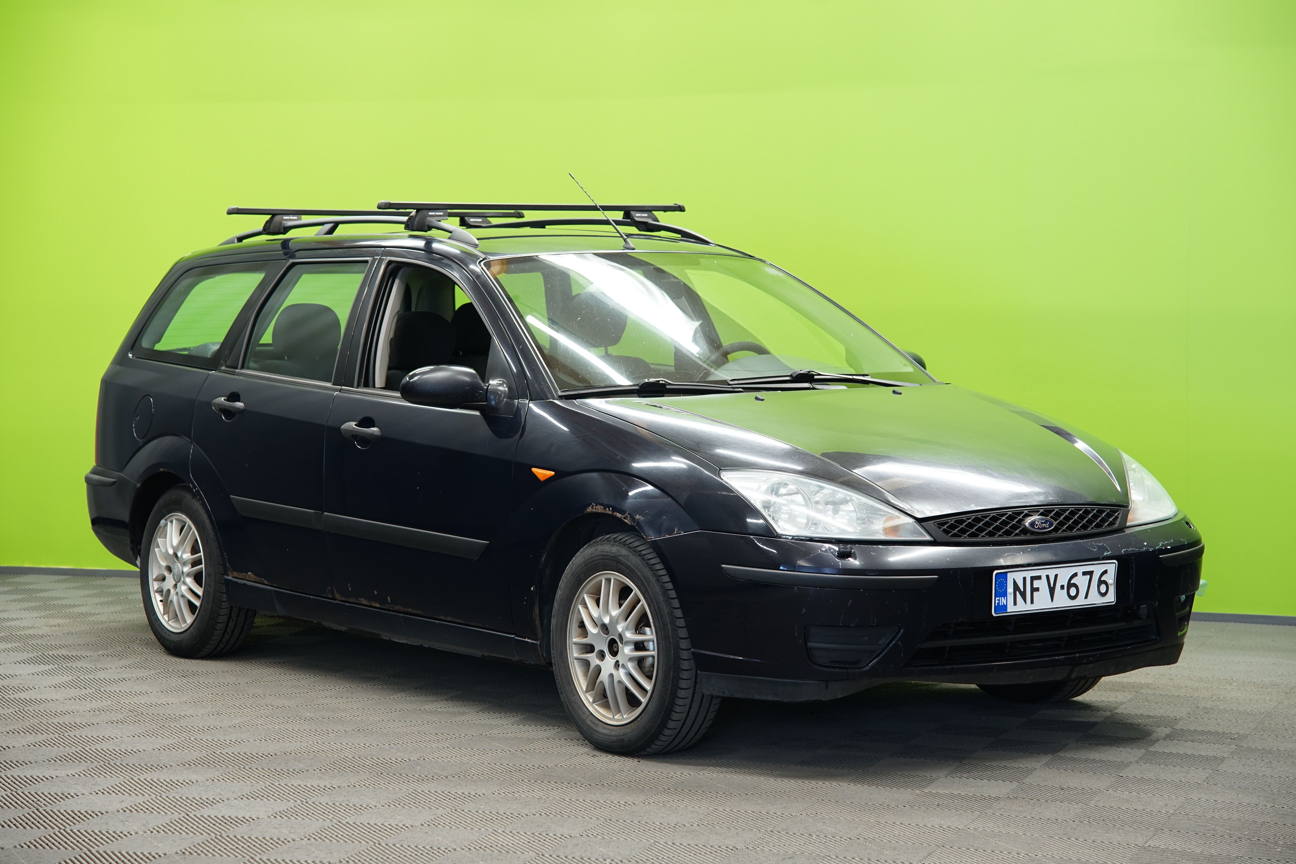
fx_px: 2664
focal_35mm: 74
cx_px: 648
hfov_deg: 27.3
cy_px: 432
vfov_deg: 18.4
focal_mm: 74
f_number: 5
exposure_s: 1/15
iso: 500
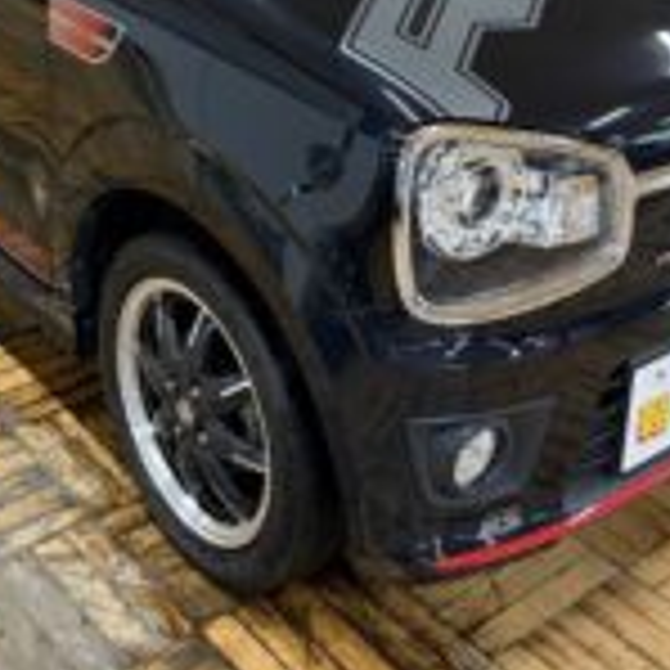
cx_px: 288
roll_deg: -4.4
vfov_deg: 30.7
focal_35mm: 54
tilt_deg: -19.5
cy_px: 119
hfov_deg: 31.6
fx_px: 1182
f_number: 1.6
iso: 200
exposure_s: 1/50
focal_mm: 5.96
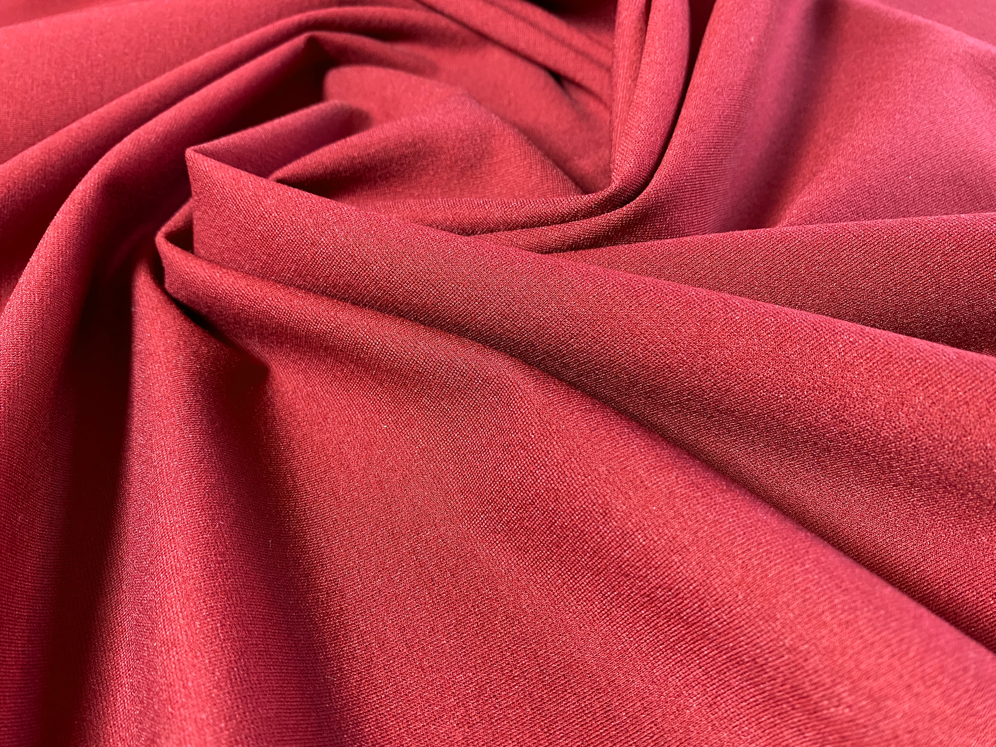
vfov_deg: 53.1
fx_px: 748
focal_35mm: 26
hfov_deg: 67.3
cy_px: 374
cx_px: 498
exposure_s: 1/50
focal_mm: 4.25
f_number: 1.8
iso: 200
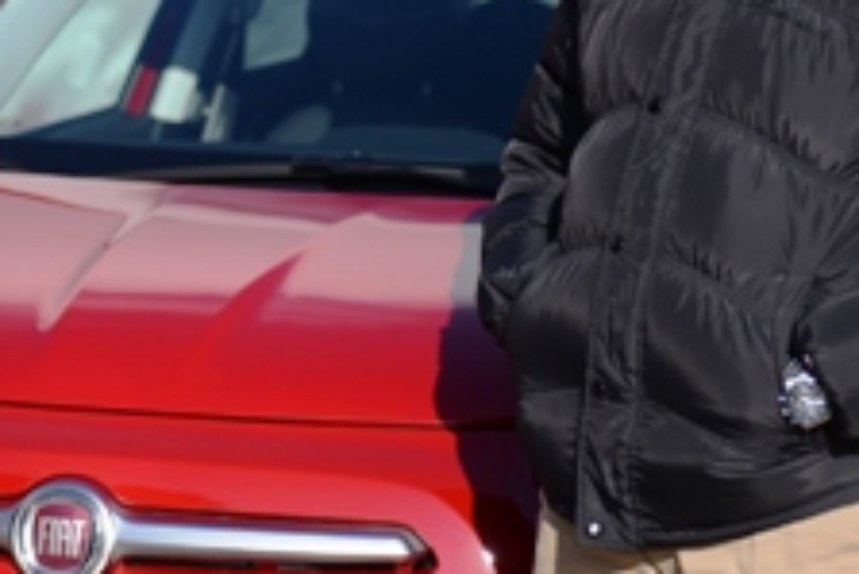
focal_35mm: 178
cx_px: 266
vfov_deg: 7.7
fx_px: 4250
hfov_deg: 11.5
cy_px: 222
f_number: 2.8
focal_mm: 62
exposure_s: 1/2500
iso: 100
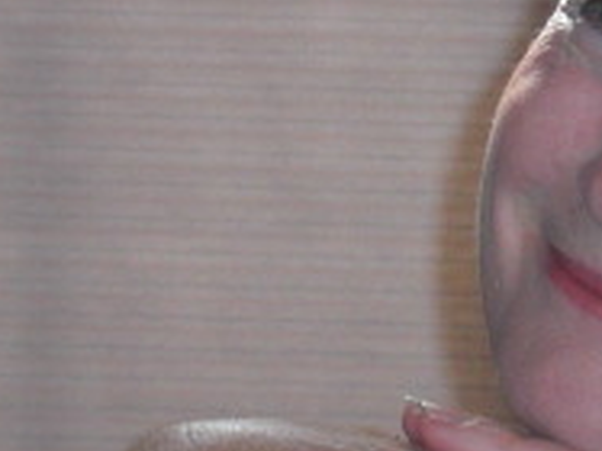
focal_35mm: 383
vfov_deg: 3.9
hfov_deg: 5.2
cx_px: 757
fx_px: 6656
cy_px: 248
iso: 200
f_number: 5.8
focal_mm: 19.6
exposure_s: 1/60
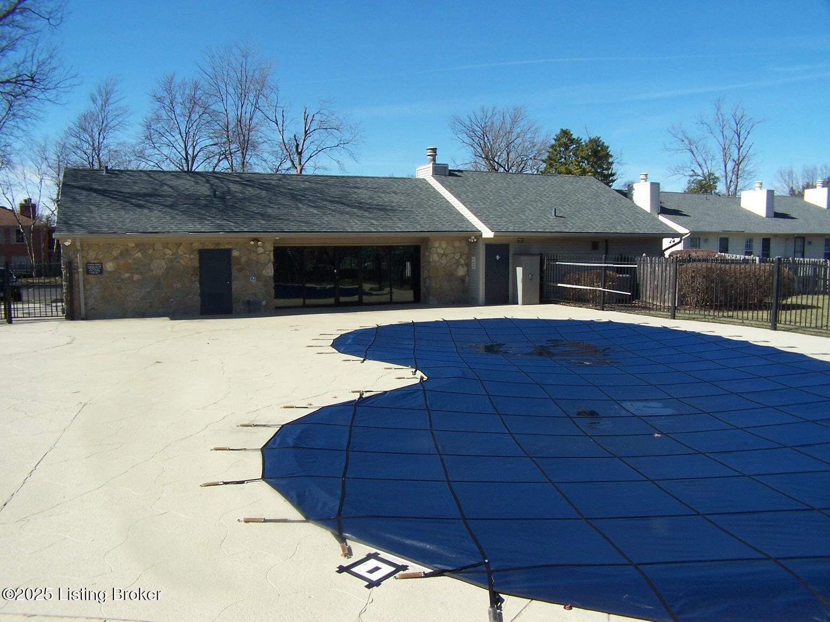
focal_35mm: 38
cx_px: 415
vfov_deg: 37.7
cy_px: 311
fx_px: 911
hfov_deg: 49.0
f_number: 4
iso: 80
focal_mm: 6.3
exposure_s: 1/750
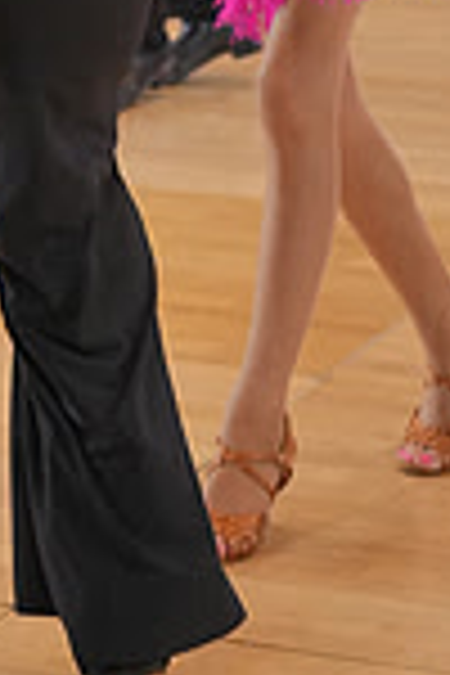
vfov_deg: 10.3
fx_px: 3618
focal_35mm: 193
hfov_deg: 7.1
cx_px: 16
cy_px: -346
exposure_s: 1/500
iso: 3200
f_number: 3.5
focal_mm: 50
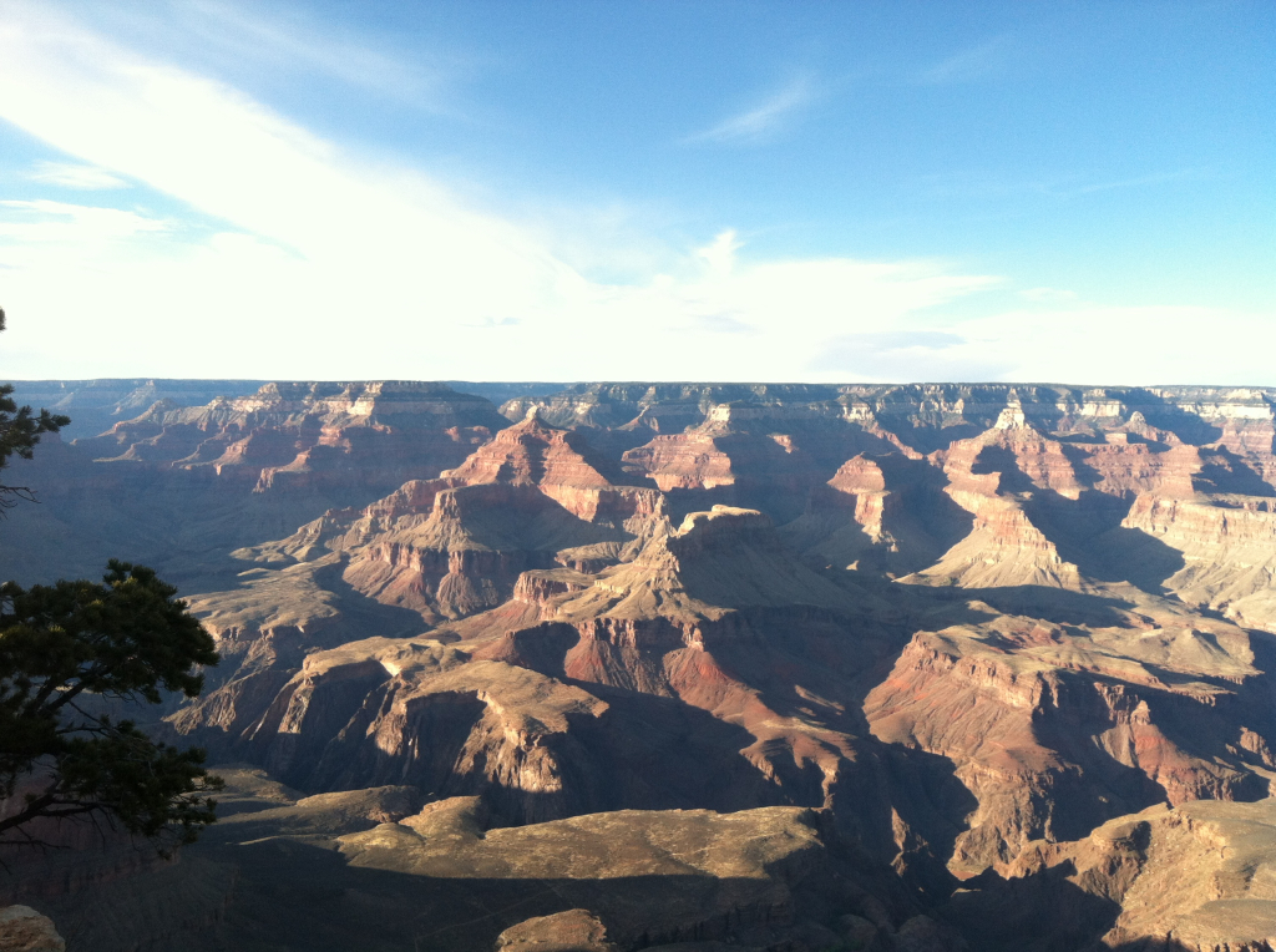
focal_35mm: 35
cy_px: 476
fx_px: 1288
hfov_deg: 52.7
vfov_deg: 40.6
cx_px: 638
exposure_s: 1/469
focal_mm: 3.85
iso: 80
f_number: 2.8
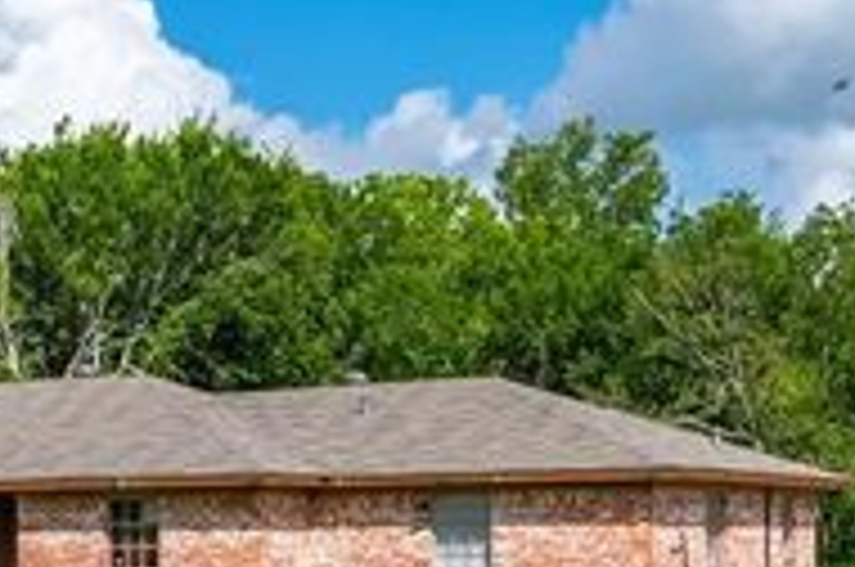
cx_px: -32
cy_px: 619
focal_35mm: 97
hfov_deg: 20.3
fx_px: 2300
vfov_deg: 13.8
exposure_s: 1/160
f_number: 13
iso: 125
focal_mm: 18
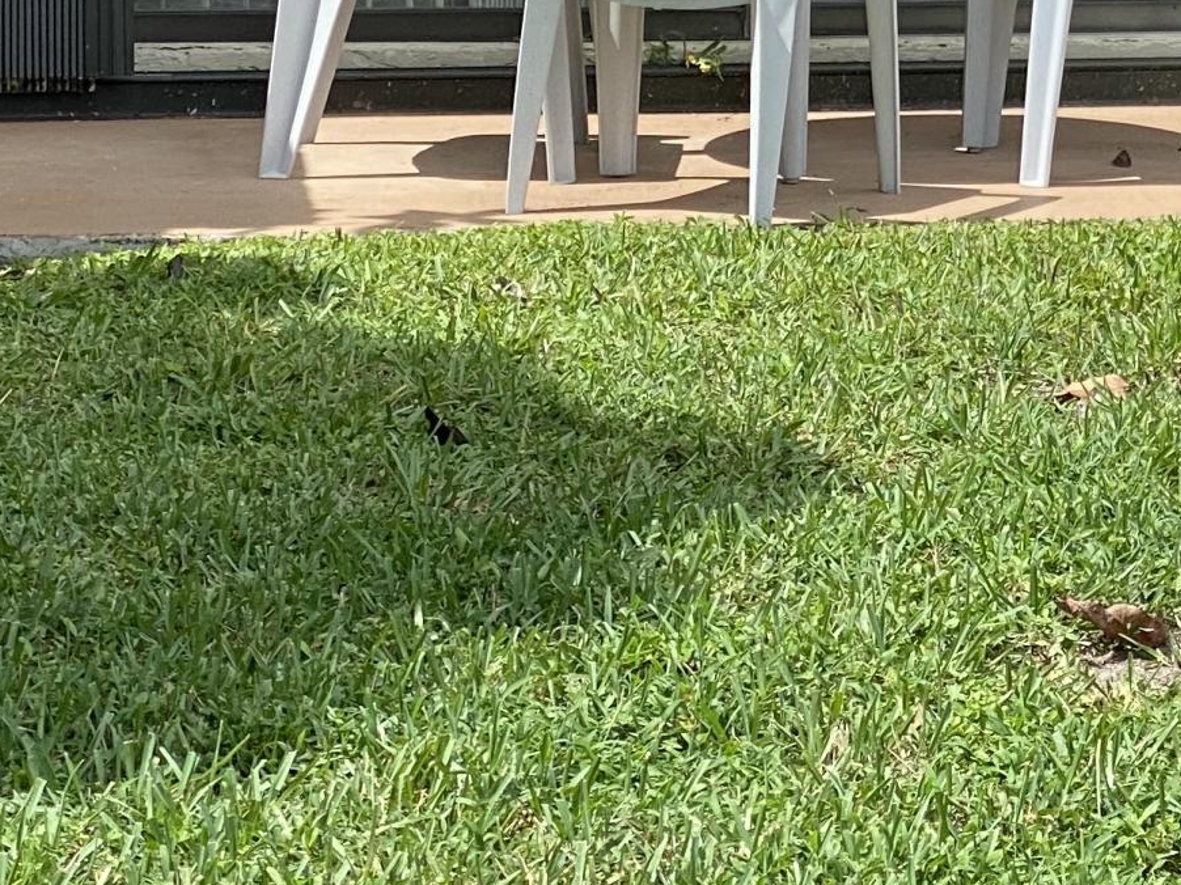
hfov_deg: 11.3
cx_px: 1275
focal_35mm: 173
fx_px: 5901
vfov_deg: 8.5
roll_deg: -1.5
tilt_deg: -2.5
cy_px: -272
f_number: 2
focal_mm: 6
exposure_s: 1/856
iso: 20
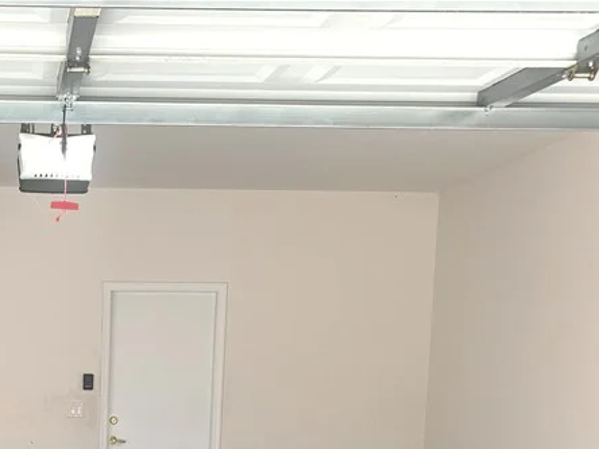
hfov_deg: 30.5
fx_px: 1038
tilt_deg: -7.6
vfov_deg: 22.7
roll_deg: -0.6
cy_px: 516
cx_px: 38
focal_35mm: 60
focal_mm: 4.25
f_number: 1.8
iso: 32
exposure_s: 1/121
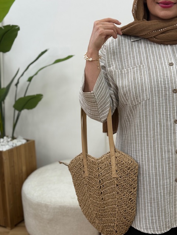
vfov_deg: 39.7
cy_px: 118
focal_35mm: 48
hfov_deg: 30.3
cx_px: 88
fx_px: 327
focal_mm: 6.76
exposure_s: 1/636
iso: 64
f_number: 1.78
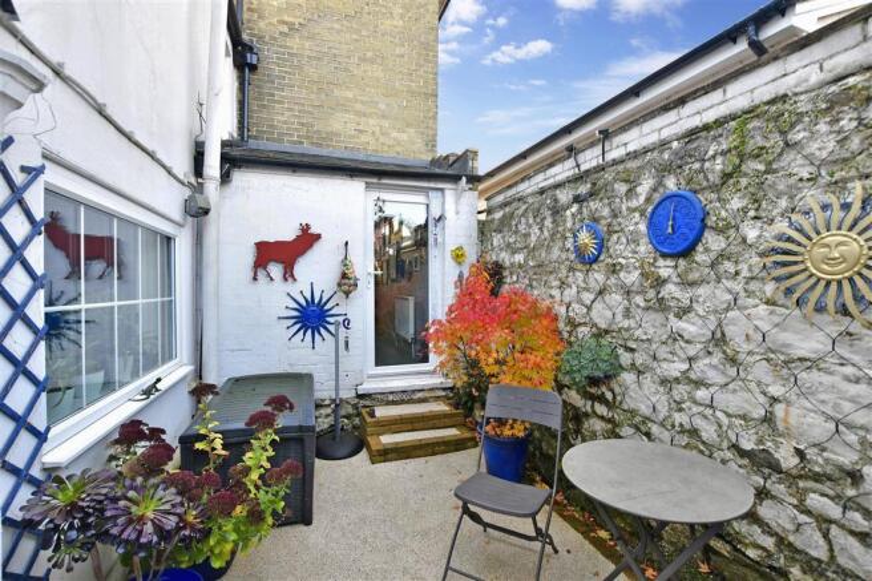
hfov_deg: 100.4
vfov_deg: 77.3
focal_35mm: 15
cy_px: 290
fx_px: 363
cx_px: 436
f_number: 7.1
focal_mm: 10
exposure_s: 1/30
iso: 320
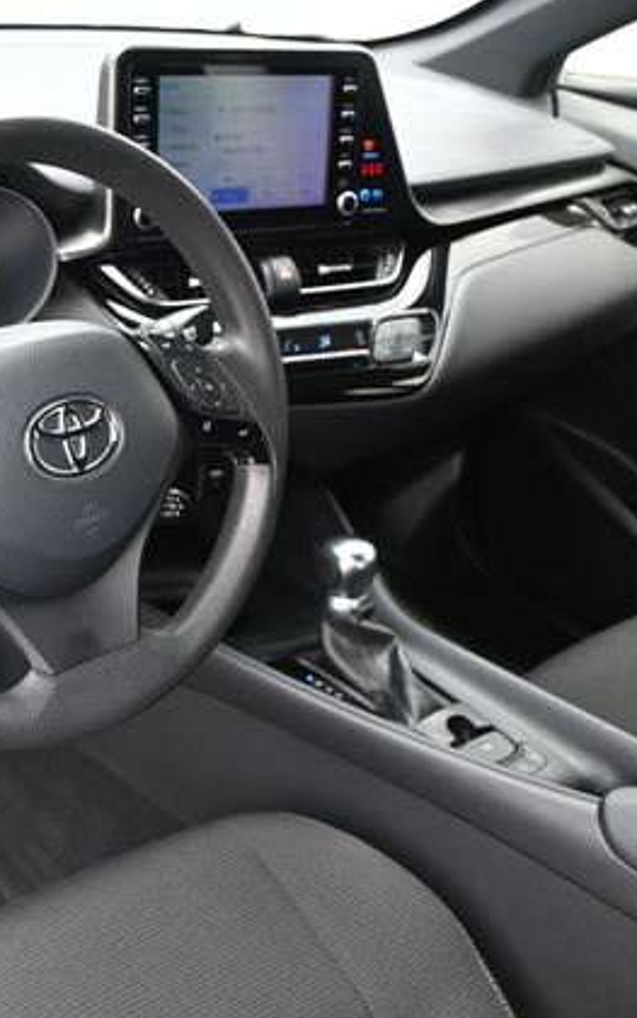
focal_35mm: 45
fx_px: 1259
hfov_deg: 27.5
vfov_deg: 44.0
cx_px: 82
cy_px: 511
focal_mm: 19.5
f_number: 3.8
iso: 500
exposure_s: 1/125
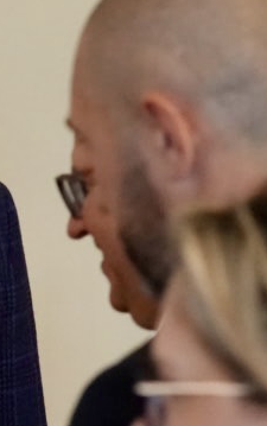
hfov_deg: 3.3
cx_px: -591
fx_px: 4532
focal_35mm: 390
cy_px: 496
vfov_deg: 5.4
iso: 8000
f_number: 4
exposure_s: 1/160
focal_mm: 85
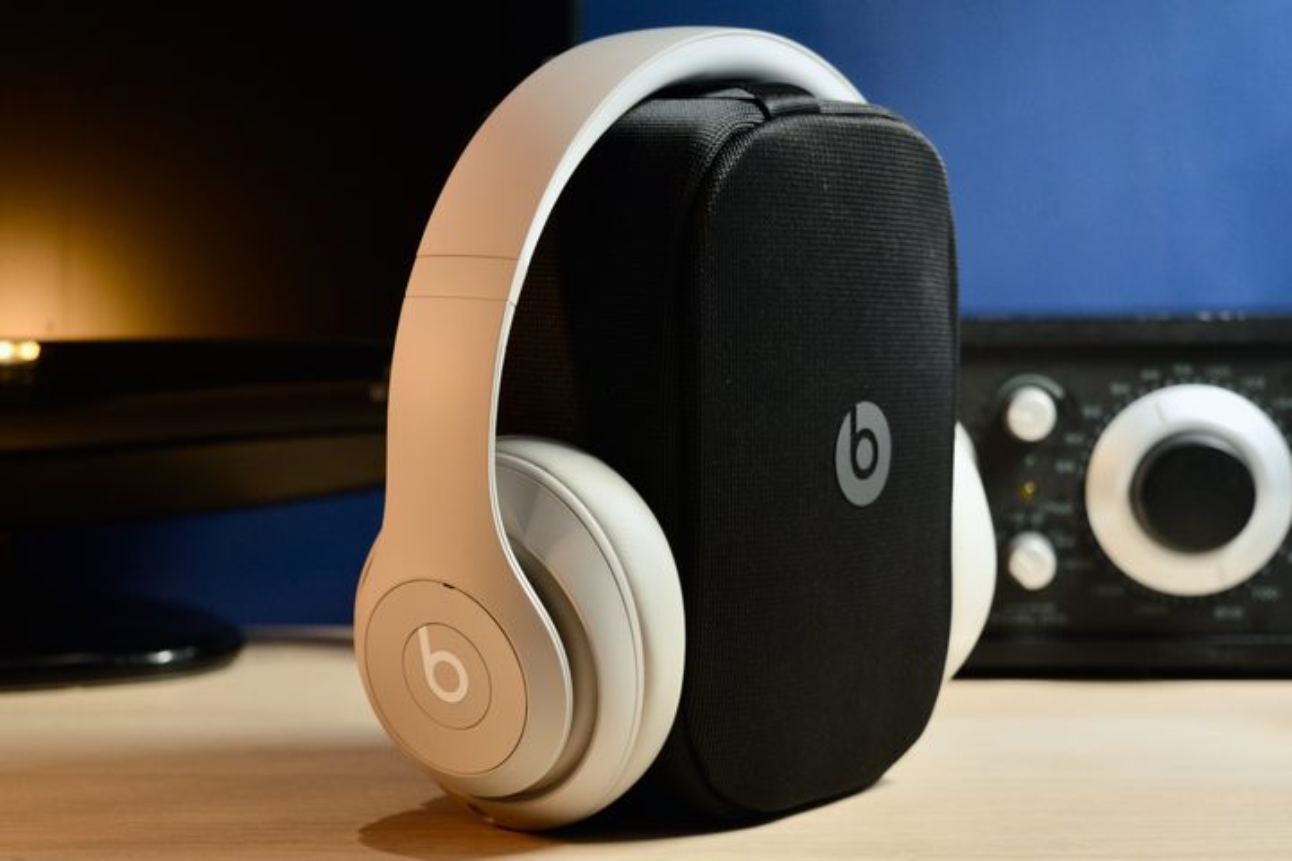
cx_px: 646
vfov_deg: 20.2
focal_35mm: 68
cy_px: 430
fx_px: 2422
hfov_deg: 29.9
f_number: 5
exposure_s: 1/60
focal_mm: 45
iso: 400
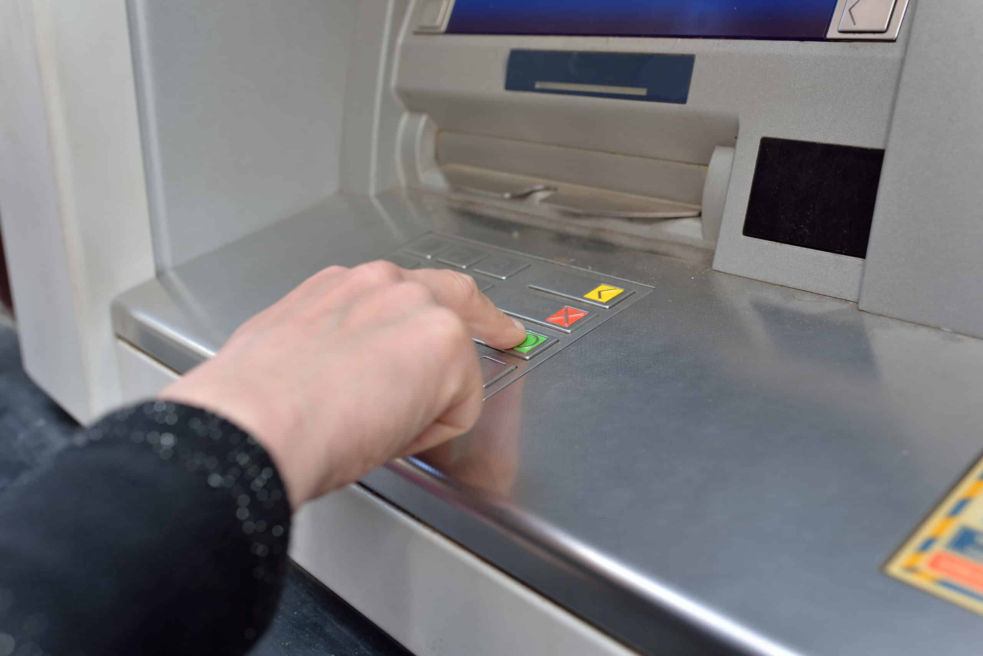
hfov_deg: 54.4
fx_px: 956
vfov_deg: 37.9
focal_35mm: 35
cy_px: 328
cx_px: 492
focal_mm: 35
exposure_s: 1/80
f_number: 5.6
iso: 100
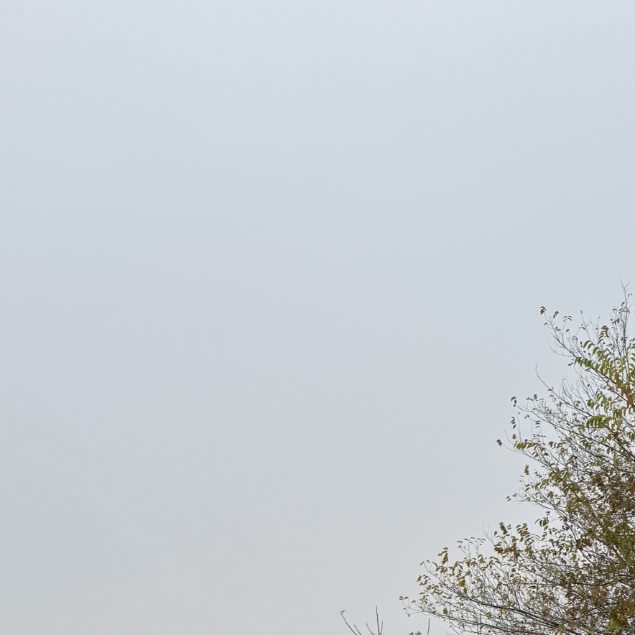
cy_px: 471
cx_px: 363
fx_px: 996
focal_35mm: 48
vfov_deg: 34.7
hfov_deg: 35.3
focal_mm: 6.76
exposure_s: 1/2169
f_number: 1.78
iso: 80
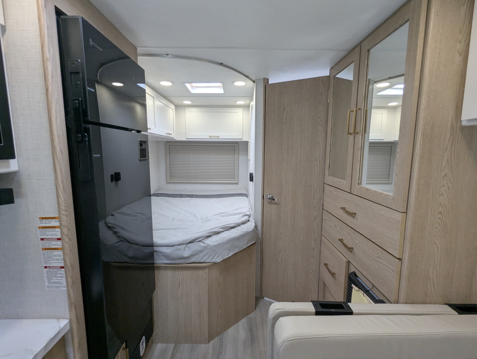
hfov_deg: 94.4
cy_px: 180
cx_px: 238
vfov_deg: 78.2
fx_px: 221
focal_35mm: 16
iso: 153
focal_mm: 2.35
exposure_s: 1/203
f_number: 2.2
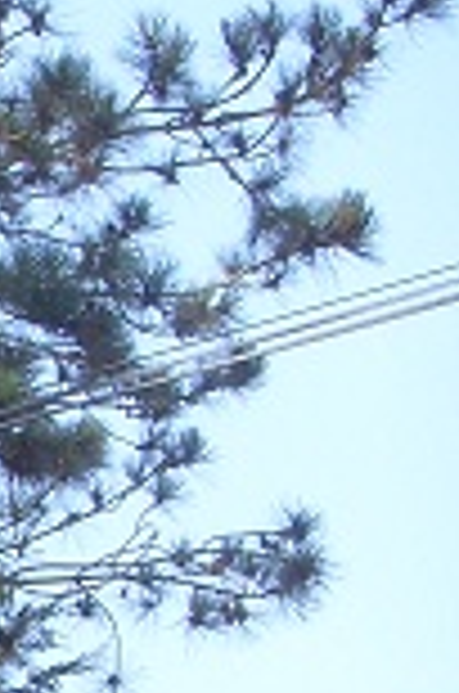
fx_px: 3823
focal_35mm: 199
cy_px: 850
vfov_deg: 10.2
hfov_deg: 6.4
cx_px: -824
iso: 80
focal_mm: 6
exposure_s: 1/125
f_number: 5.5
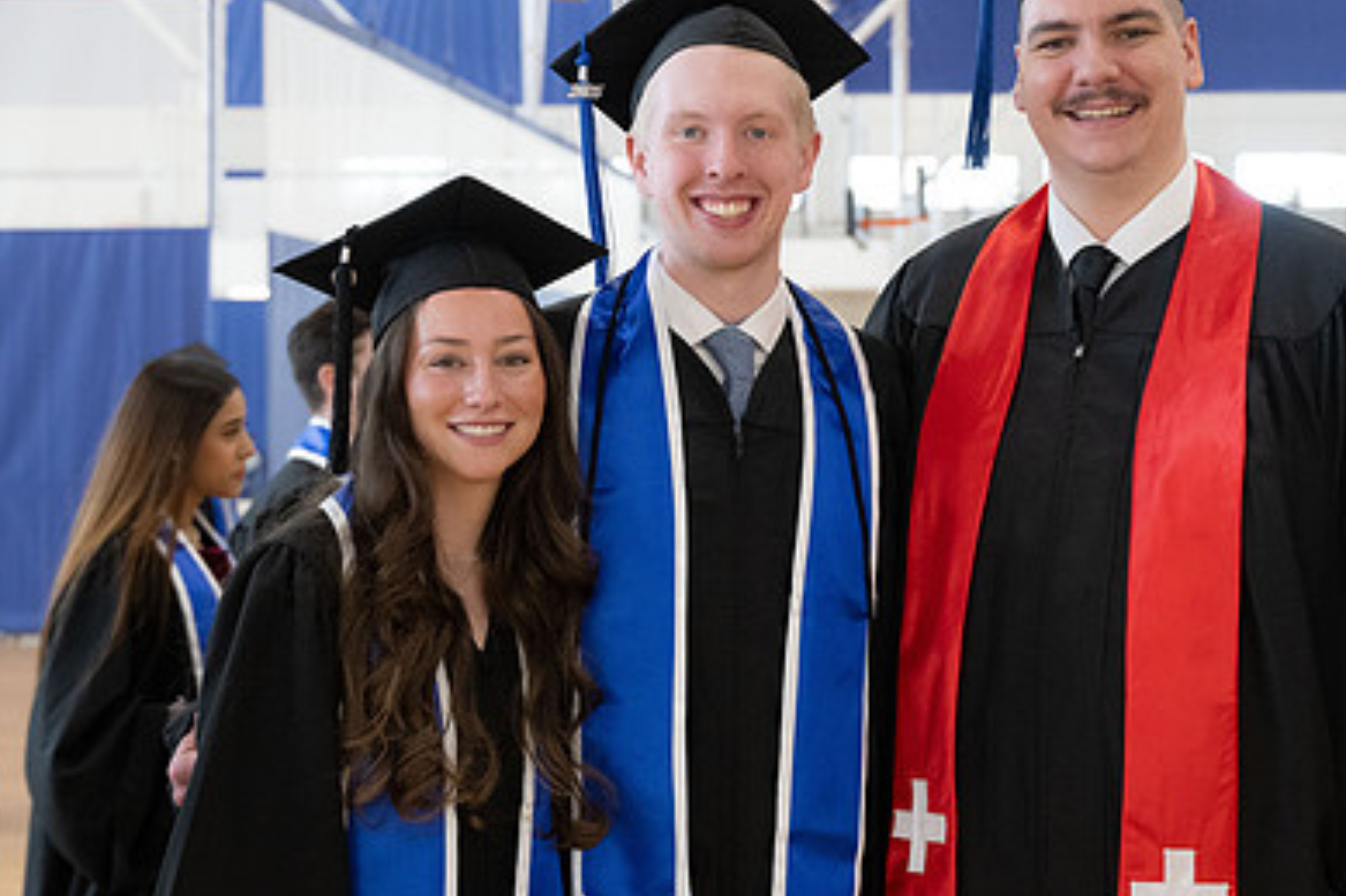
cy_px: 425
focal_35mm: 82
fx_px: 3064
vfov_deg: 16.6
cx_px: 775
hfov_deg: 24.7
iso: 2000
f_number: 4
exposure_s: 1/200
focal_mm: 48
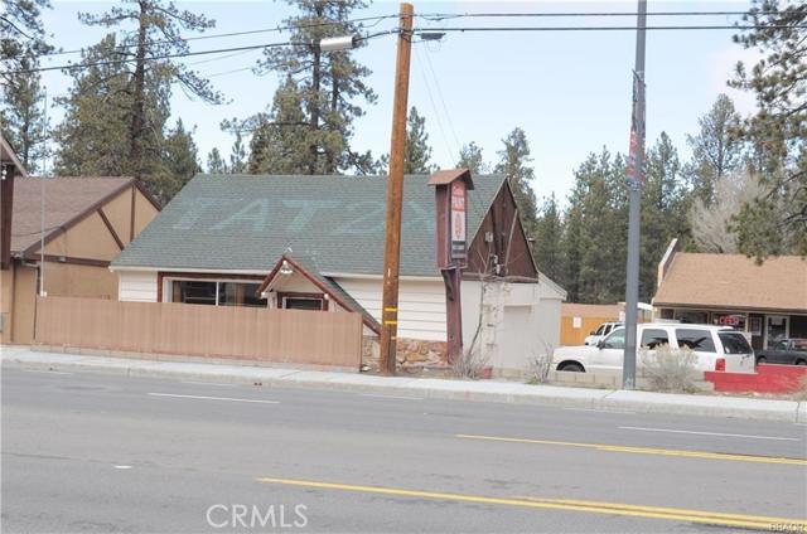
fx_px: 1141
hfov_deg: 39.0
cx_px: 404
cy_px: 267
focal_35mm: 51
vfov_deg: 26.4
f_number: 6.3
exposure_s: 1/160
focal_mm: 34
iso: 200
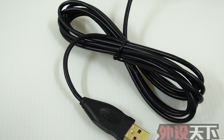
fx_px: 293
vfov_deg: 26.8
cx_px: 112
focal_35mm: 48
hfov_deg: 41.8
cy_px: 71
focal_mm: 8.1
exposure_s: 1/25
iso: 400
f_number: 3.5
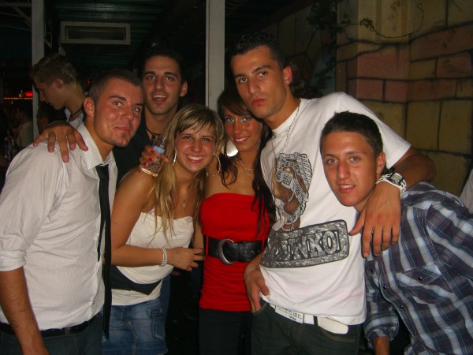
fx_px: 519
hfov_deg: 49.0
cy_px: 178
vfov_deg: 37.7
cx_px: 236
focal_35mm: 38
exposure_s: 1/60
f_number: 2.8
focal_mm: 7.9
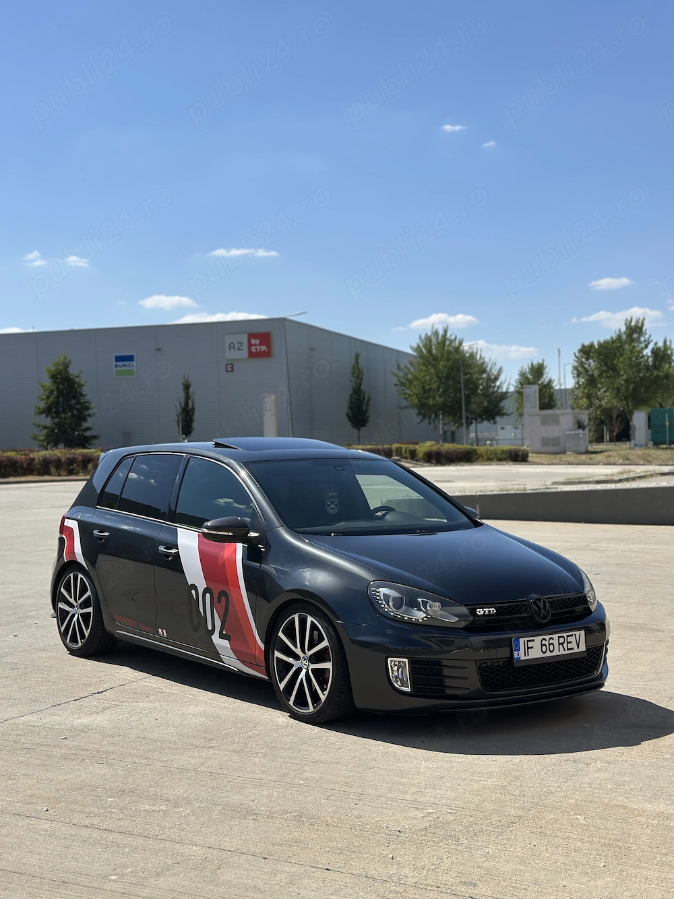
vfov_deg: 39.7
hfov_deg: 30.3
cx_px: 337
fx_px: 1247
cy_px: 450
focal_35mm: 48
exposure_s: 1/7092
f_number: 1.78
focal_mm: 6.86
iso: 80
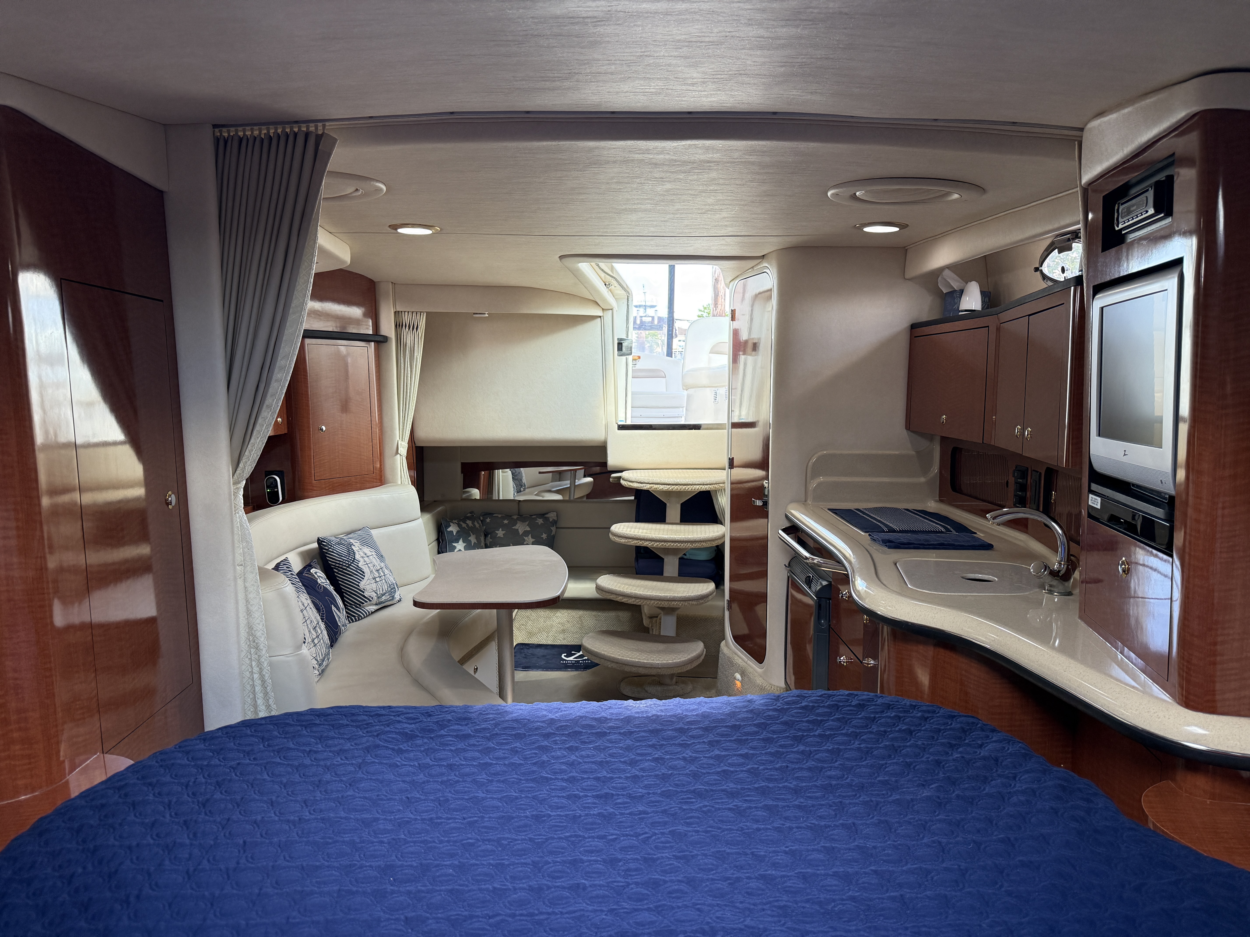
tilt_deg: -6.1
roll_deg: -1.1
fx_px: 867
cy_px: 468
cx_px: 625
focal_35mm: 24
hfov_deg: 71.6
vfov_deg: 56.8
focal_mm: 6.76
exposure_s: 1/144
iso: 200
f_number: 1.78
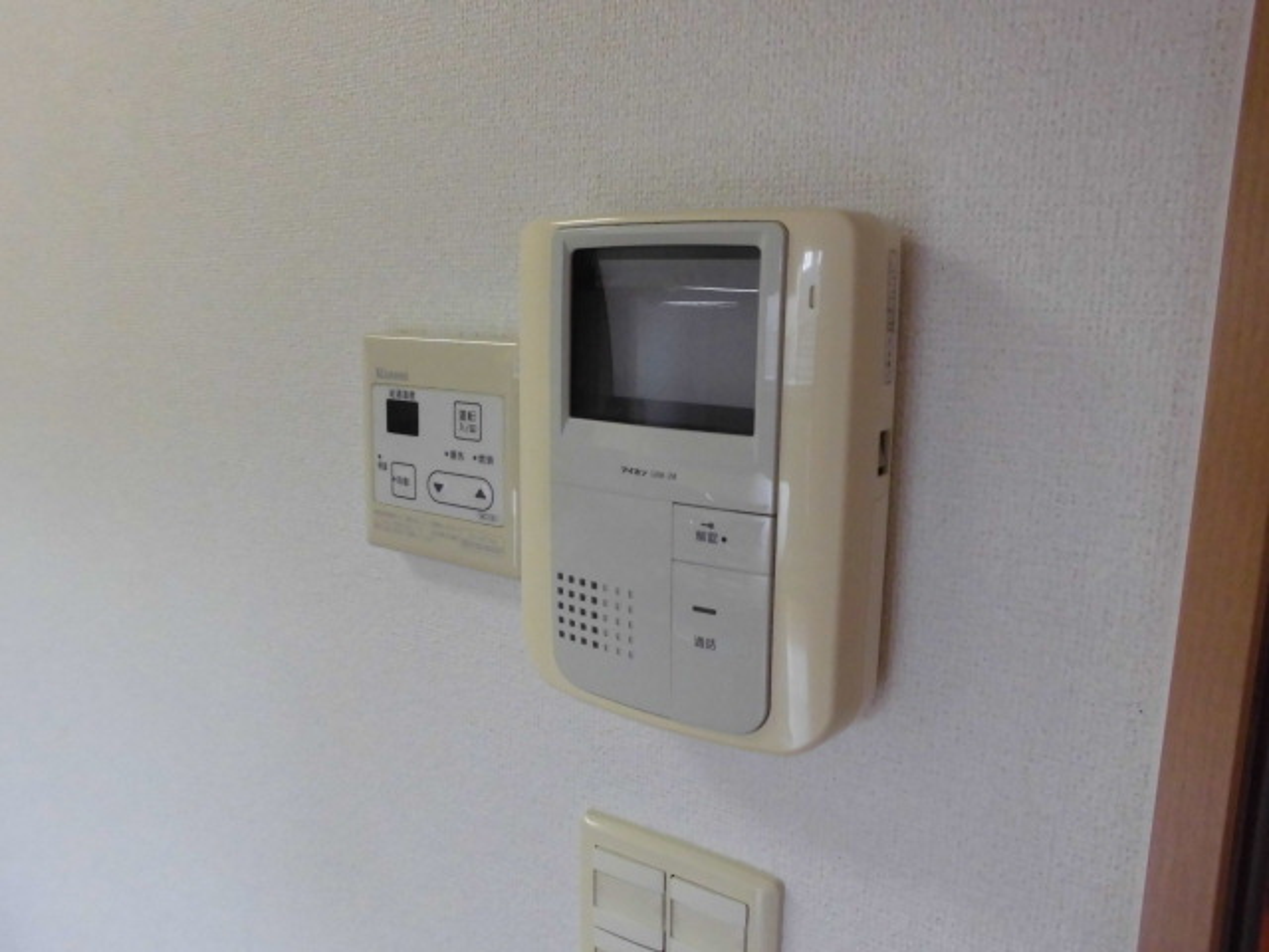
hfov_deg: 67.3
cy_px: 476
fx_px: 953
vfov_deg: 53.1
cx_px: 634
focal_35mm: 26
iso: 400
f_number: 3.5
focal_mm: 4.6
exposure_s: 1/40
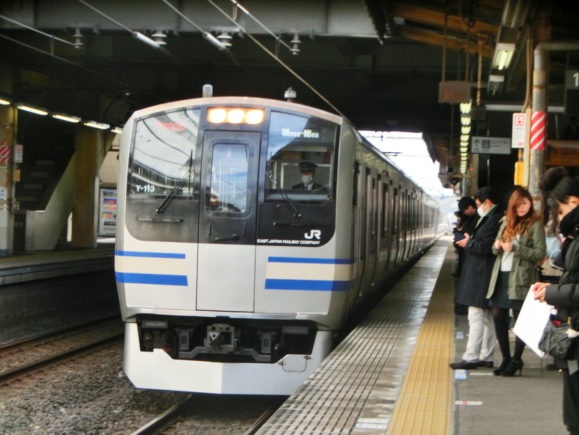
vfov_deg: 14.8
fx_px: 1673
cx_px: 290
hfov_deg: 19.6
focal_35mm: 100
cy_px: 218
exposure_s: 1/200
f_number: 5.2
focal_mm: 17.45
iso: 160
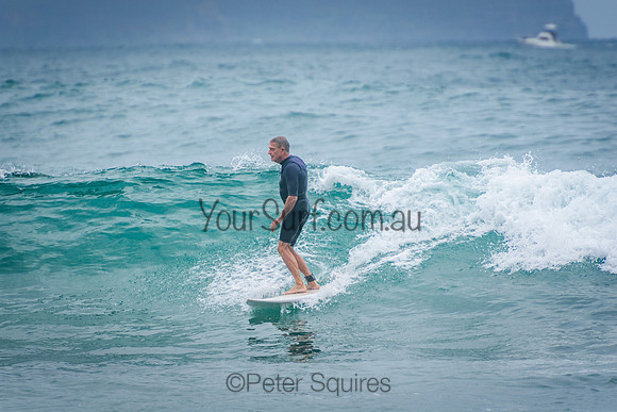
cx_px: 308
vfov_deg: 2.3
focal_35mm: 600
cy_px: 206
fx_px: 10285
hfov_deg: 3.4
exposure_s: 1/2000
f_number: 5.6
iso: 400
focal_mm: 400
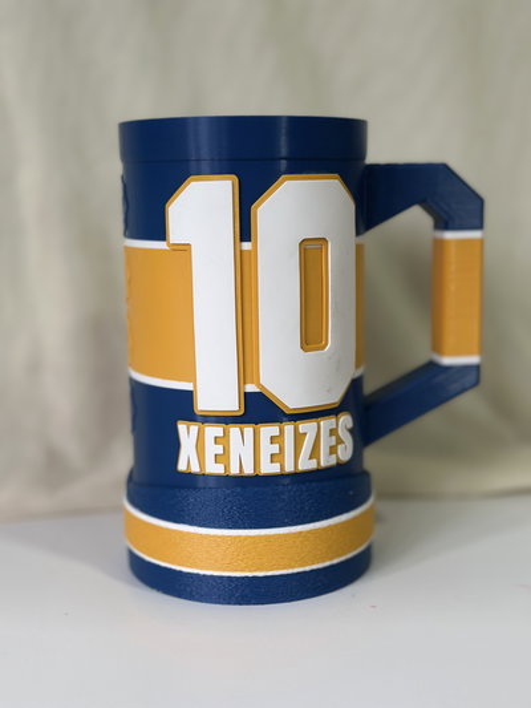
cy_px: 354
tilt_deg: -9.0
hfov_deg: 30.3
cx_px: 266
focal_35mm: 48
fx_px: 981
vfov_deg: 39.6
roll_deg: -0.4
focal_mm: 6.86
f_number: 1.78
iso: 160
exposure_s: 1/60
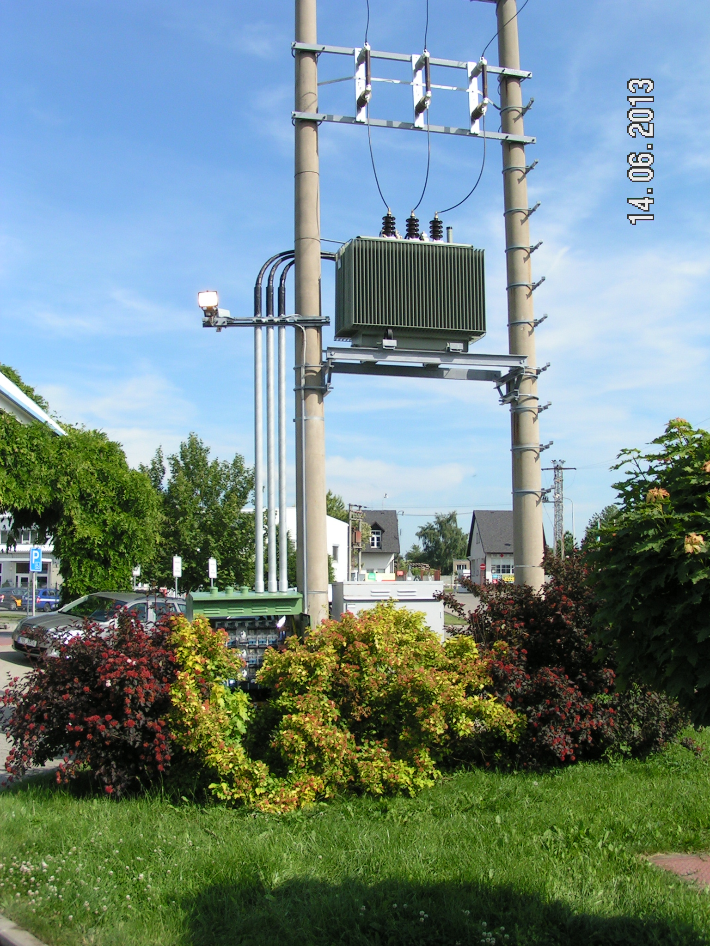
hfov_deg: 37.7
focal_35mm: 38
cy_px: 473
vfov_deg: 49.0
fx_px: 1039
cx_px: 355
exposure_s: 1/320
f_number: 5.6
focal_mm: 5.8
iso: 50
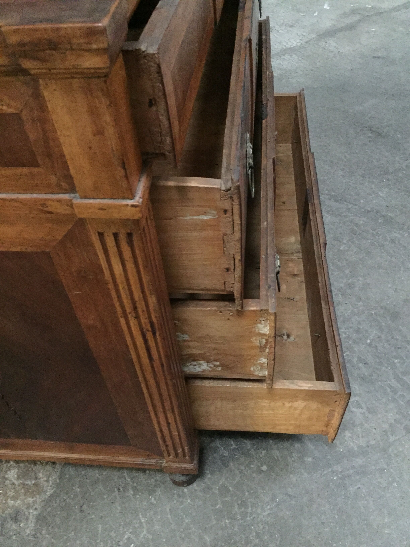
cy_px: 274
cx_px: 205
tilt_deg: -46.9
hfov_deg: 48.2
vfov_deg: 61.7
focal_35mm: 29
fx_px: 458
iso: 1250
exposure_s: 1/17
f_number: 2.2
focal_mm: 4.15
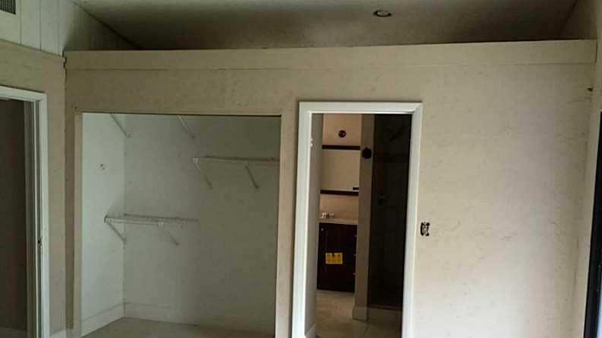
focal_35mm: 32
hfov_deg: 61.0
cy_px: 202
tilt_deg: -4.0
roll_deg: -1.2
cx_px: 298
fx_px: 511
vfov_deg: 36.5
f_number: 2.2
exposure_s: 1/15
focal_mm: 4.15
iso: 64
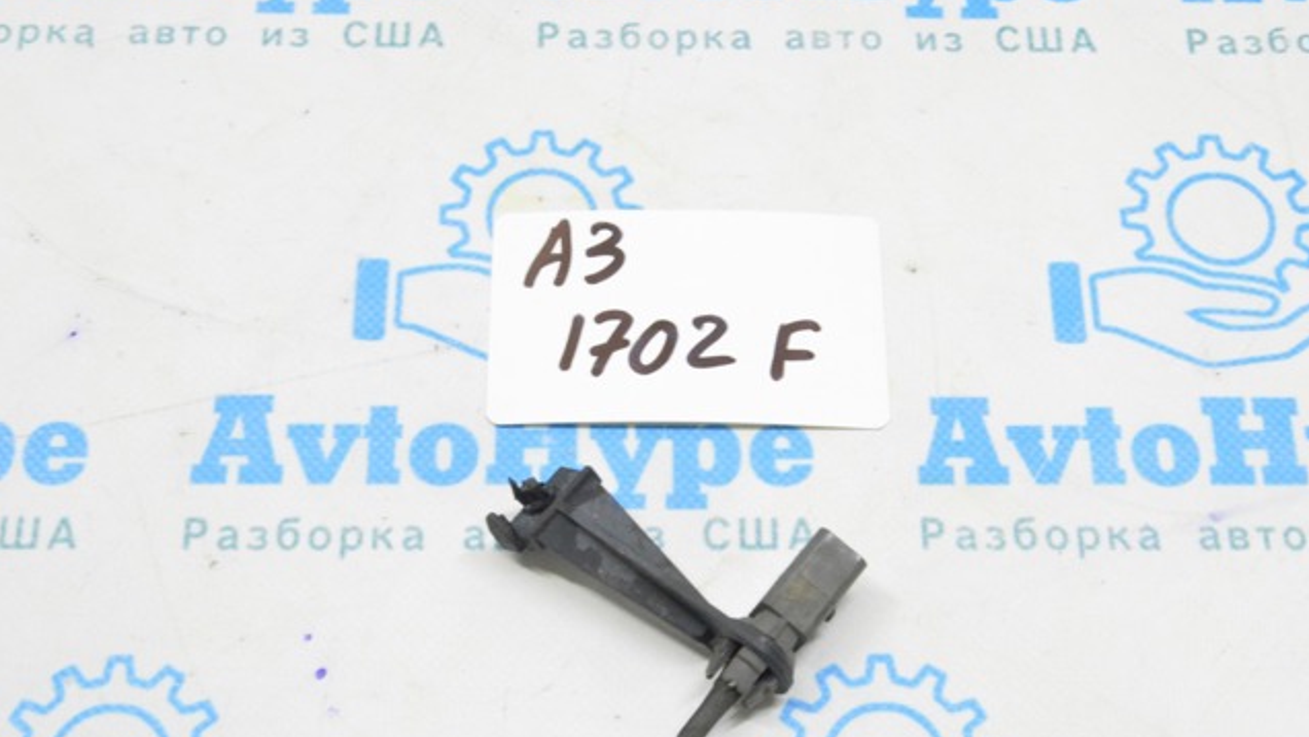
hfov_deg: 34.9
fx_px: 2083
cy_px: 415
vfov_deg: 20.1
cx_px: 657
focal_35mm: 60
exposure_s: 1/15
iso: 6400
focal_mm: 38
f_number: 20
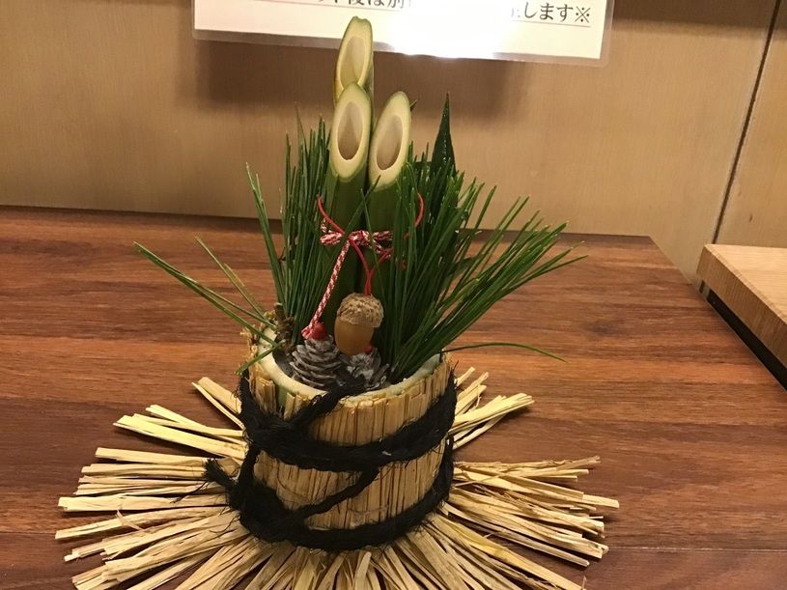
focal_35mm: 31
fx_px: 705
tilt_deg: -27.3
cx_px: 394
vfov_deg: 45.4
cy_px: 295
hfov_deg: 58.4
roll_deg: -4.1
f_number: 2.4
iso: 250
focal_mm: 3.3
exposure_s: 1/15
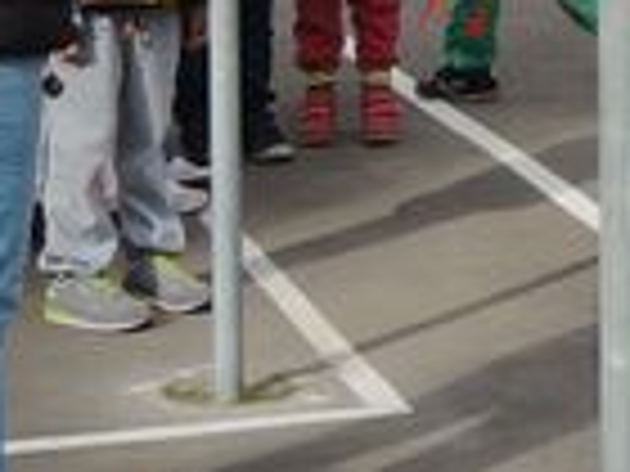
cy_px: -67
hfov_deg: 10.6
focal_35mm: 177
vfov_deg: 8.3
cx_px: 1096
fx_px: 3221
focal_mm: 8.6
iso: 80
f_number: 3.5
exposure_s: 1/500
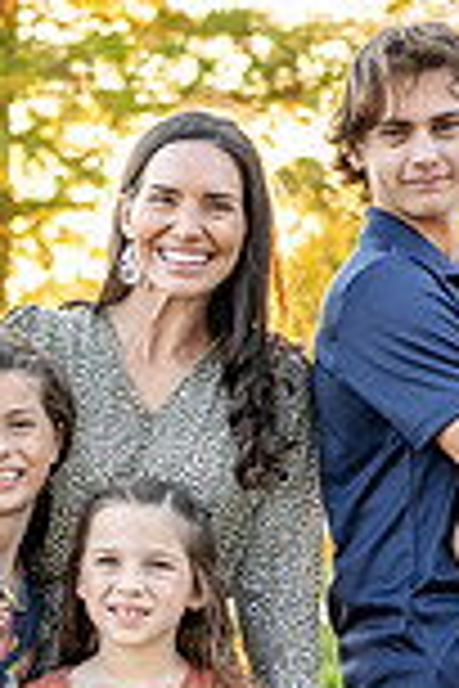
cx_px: 153
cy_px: 571
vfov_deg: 19.6
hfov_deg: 13.3
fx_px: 1970
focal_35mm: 103
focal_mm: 35
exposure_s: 1/640
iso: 640
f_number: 2.2
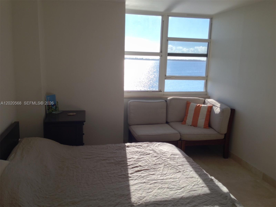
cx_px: 138
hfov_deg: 55.4
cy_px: 104
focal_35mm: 33
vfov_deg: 42.9
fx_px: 263
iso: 50
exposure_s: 1/288
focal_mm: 4.12
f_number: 2.4
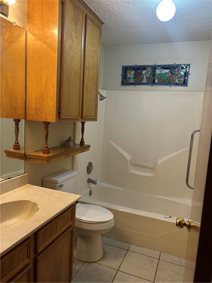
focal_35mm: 26
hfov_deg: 53.1
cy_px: 142
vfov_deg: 67.3
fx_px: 212
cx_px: 106
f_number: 1.5
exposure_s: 1/60
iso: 160
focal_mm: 5.7
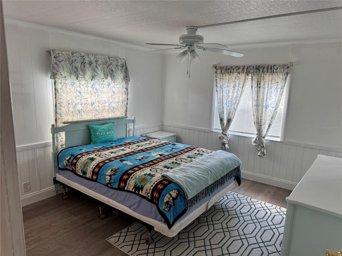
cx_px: 171
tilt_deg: -10.6
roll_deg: -2.3
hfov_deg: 71.6
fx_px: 237
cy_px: 128
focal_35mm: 24
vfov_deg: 56.8
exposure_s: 1/105
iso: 200
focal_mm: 6.76
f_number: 1.78
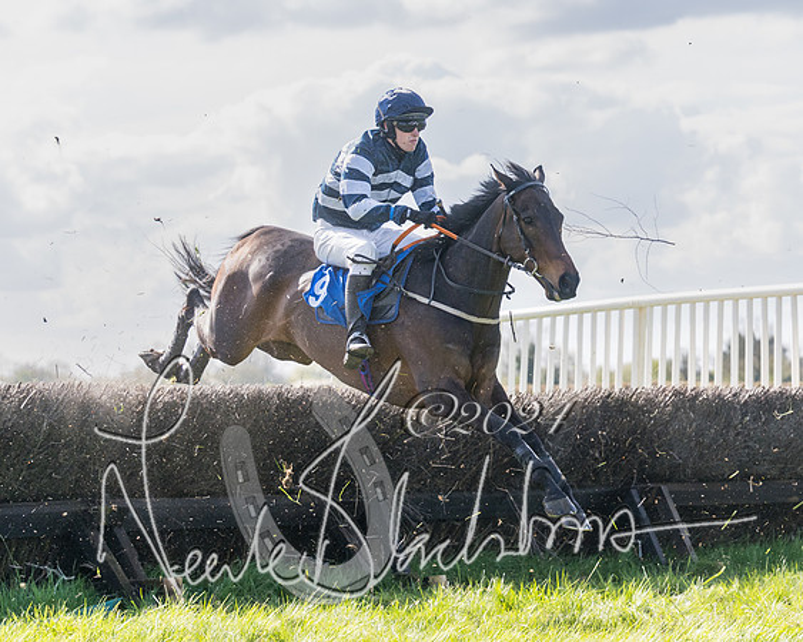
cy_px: 280
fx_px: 3621
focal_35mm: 152
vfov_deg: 10.1
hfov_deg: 12.7
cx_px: 454
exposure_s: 1/2000
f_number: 4
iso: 400
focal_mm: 84
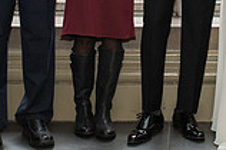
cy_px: -47
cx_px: 160
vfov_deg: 9.3
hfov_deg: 14.2
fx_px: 903
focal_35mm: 144
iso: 1000
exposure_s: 1/200
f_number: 3.5
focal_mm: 35
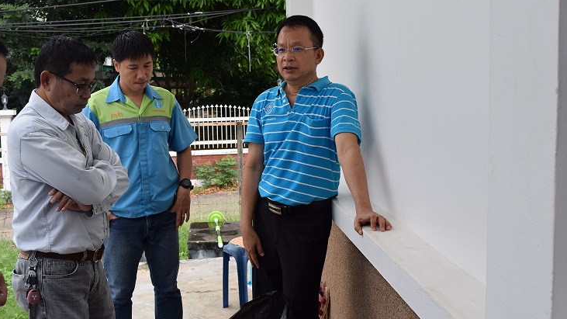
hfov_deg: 46.8
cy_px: 153
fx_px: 654
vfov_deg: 27.4
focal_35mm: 44
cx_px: 282
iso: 400
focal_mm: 27
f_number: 7.1
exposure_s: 1/200
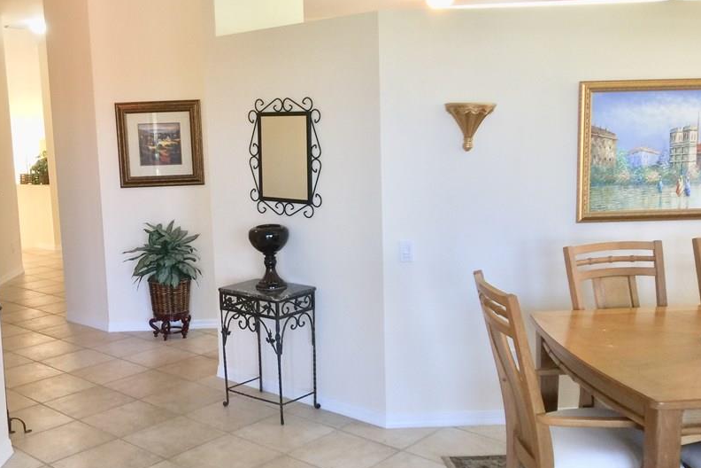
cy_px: 218
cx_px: 294
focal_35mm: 39
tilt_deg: -6.5
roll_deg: +0.1
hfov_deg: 49.4
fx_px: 759
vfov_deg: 34.2
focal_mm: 4.15
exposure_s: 1/15
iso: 32
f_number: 2.2
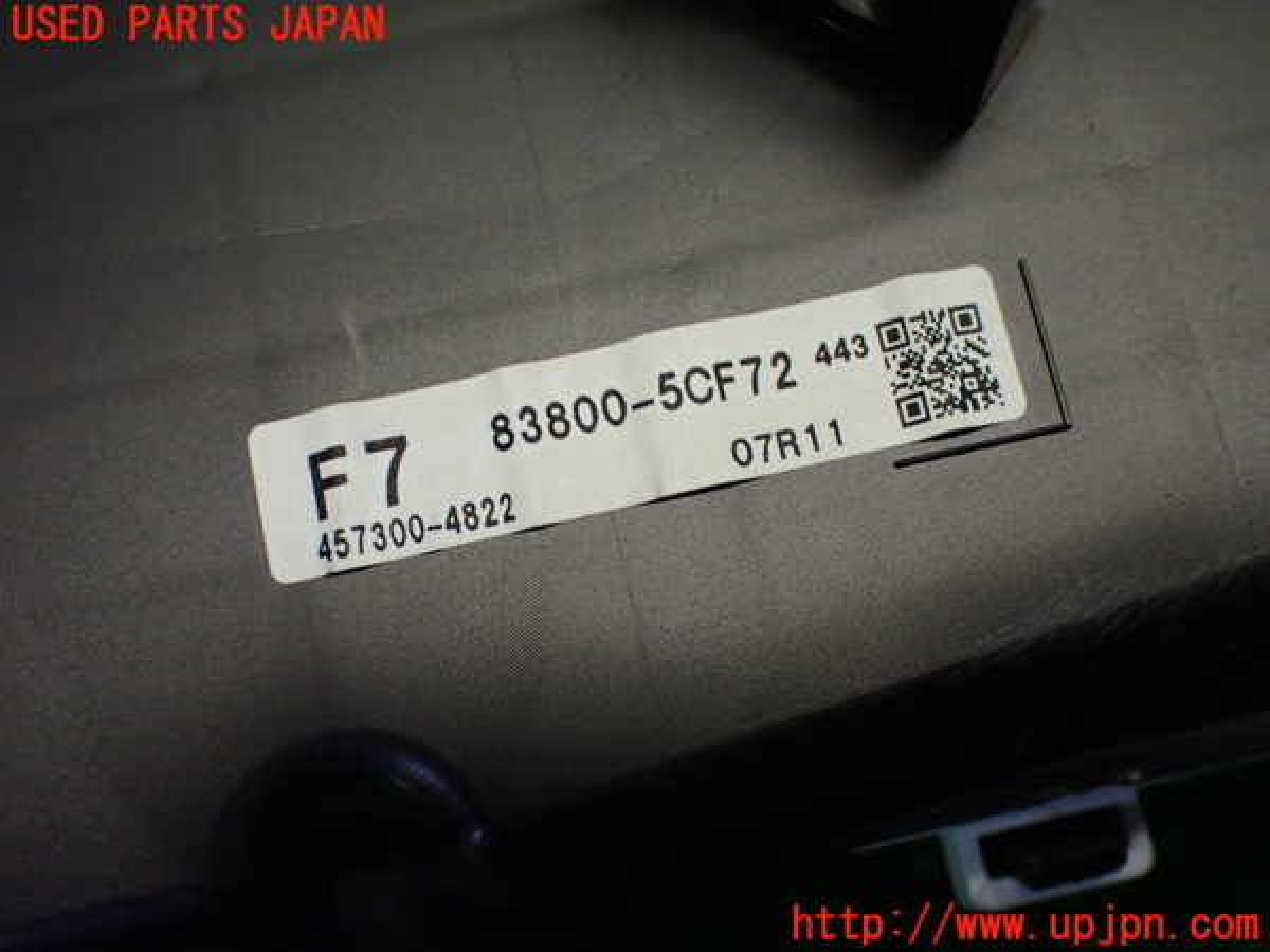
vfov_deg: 32.9
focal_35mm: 44
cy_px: 476
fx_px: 1614
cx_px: 635
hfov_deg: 42.9
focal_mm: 7.84
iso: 640
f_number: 2.9
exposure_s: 1/160
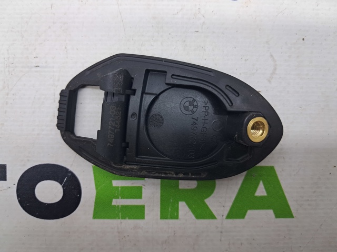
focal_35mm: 27
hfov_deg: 65.4
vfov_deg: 51.3
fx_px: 263
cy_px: 126
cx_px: 168
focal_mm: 4
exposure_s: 1/100
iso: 80
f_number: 1.8
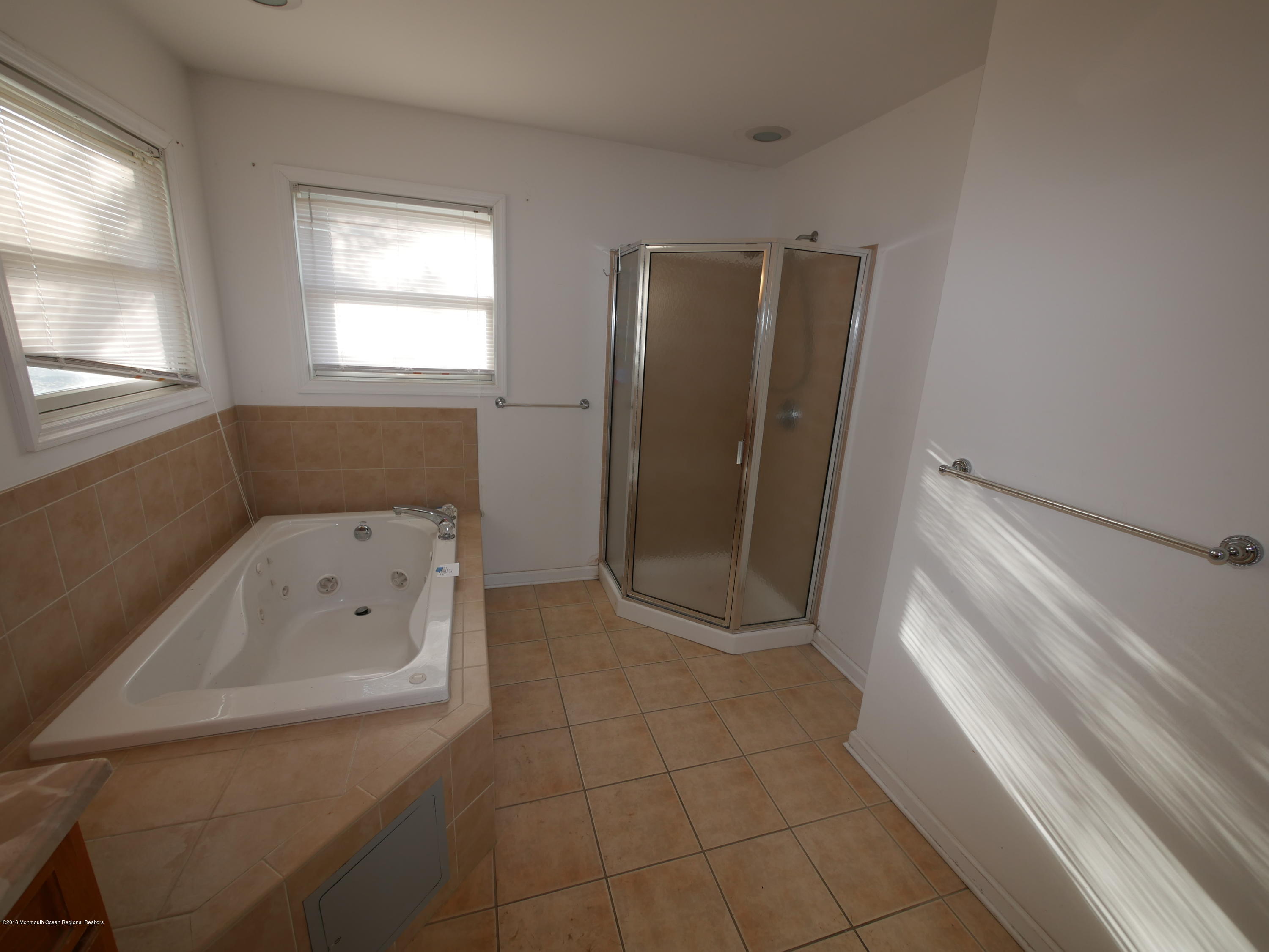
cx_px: 634
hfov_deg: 102.0
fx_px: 513
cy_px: 476
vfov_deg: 85.7
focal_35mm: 14
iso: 200
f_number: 4
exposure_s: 1/60
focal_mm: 7
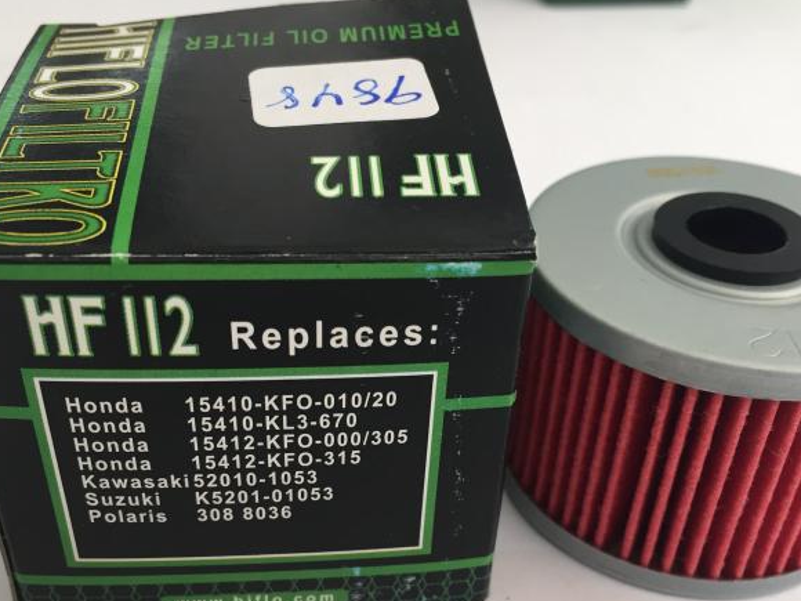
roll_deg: -5.4
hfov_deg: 46.8
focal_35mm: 40
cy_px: 384
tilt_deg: -38.0
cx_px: 405
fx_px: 926
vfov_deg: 35.7
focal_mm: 4.15
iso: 40
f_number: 2.2
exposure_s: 1/40
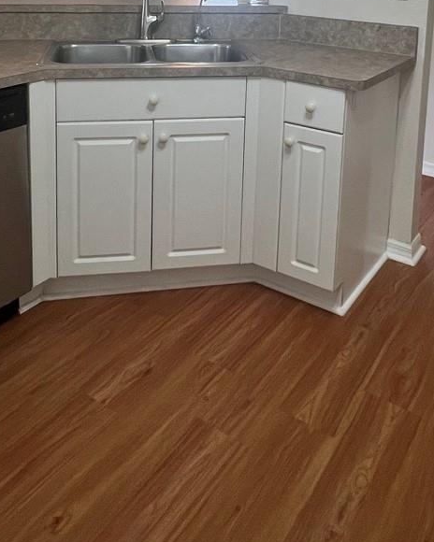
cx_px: 216
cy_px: 23
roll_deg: -1.9
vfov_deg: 45.1
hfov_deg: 42.2
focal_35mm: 35
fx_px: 562
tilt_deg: -7.1
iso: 160
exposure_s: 1/120
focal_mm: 1.57
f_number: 1.8
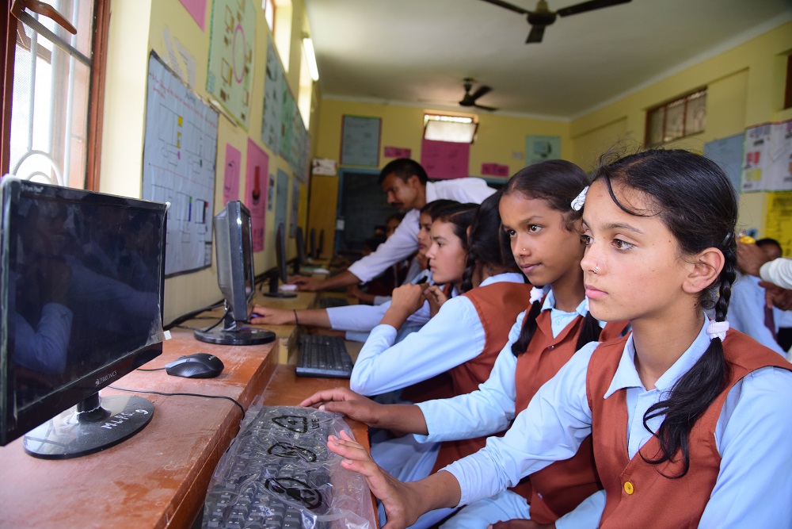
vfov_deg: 53.1
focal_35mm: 24
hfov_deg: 73.7
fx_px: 528
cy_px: 264
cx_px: 396
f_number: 5
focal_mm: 24
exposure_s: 1/160
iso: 800
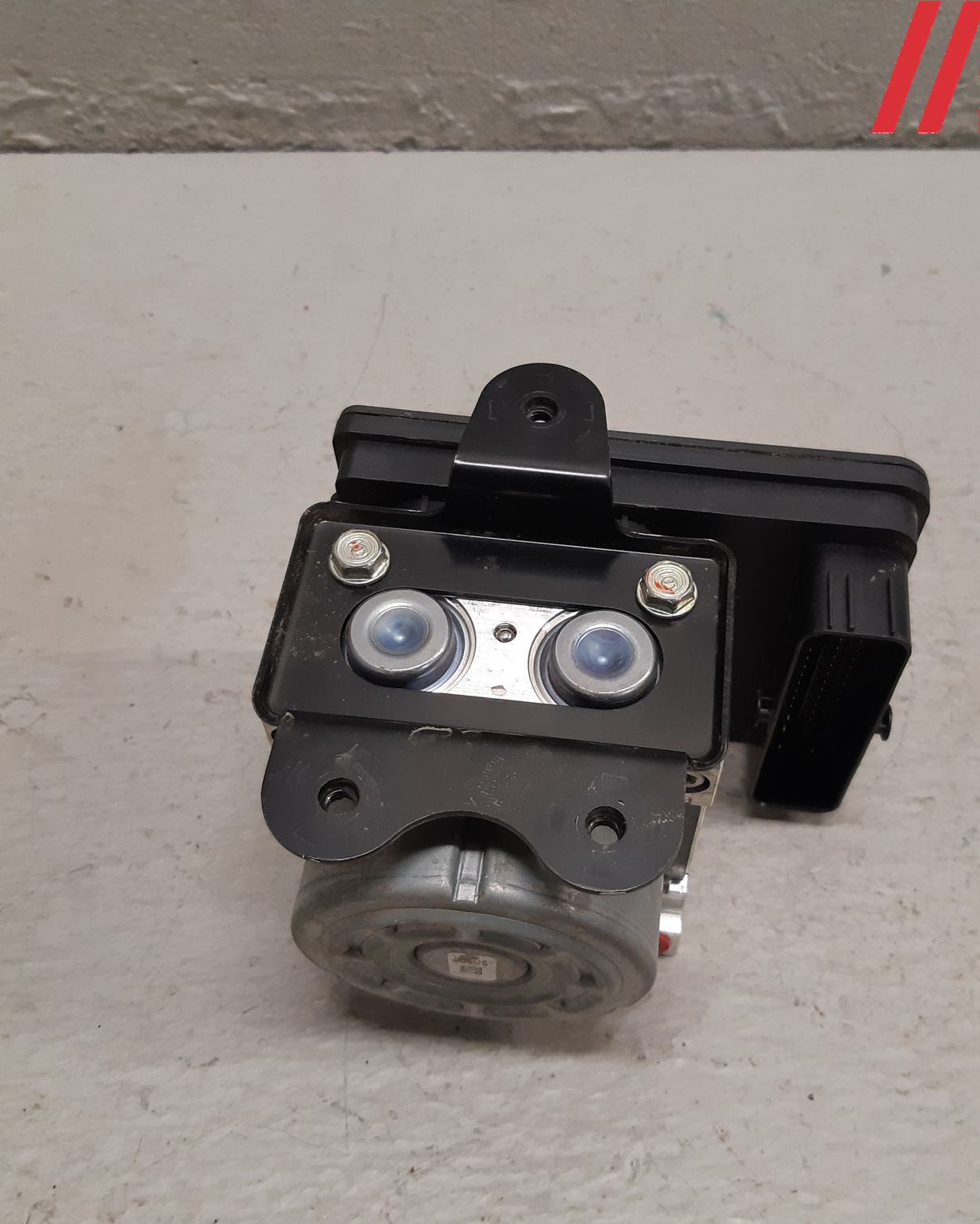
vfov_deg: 52.8
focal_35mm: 34
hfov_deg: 43.3
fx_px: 1233
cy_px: 612
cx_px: 542
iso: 125
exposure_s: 1/50
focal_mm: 3.93
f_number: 1.7
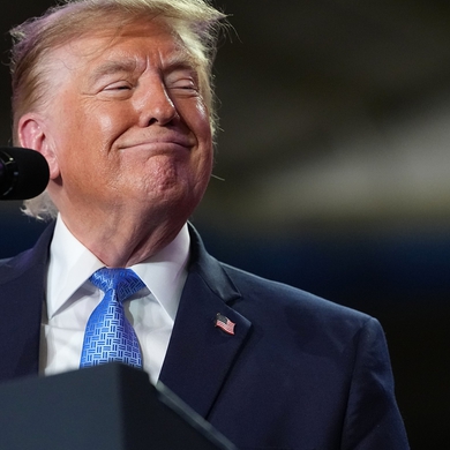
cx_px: 125
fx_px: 4618
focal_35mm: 314
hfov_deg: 5.6
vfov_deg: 5.6
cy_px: 209
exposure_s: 1/1250
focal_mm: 150
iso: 3200
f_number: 2.5
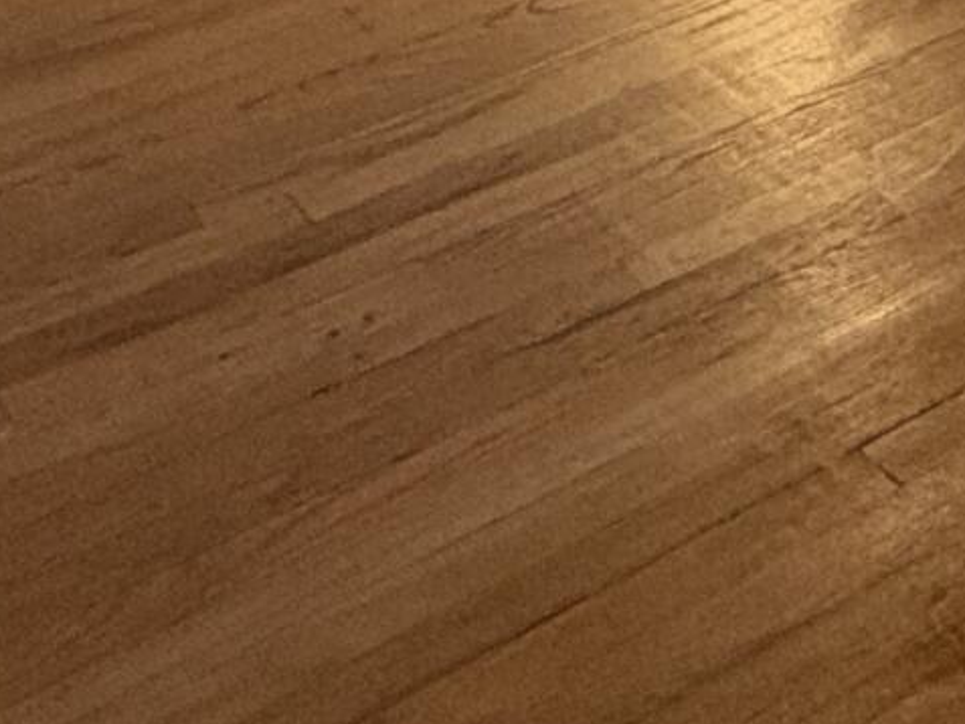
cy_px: -819
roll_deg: -1.7
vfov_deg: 13.7
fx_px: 2454
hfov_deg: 21.0
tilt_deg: -11.8
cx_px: 1101
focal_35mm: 88
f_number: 2.2
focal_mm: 2.22
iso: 320
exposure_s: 1/60
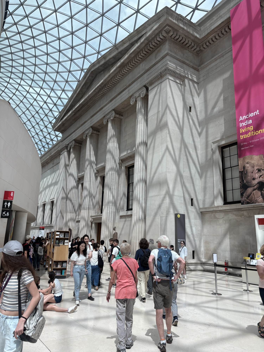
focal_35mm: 26
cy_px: 176
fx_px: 264
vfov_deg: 67.3
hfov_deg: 53.1
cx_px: 132
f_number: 1.6
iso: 50
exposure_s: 1/1175
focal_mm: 5.96
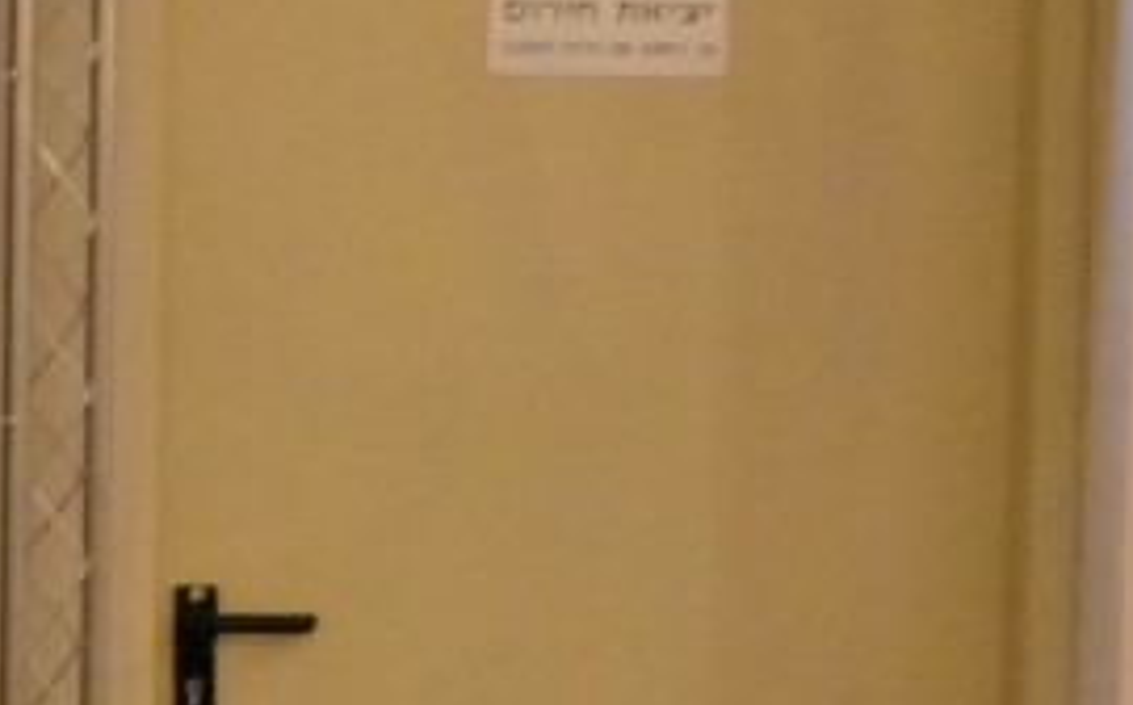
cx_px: -1016
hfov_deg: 10.0
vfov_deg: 6.7
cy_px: 629
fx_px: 6045
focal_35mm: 196
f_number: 5.6
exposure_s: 1/40
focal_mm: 11.7
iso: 1600
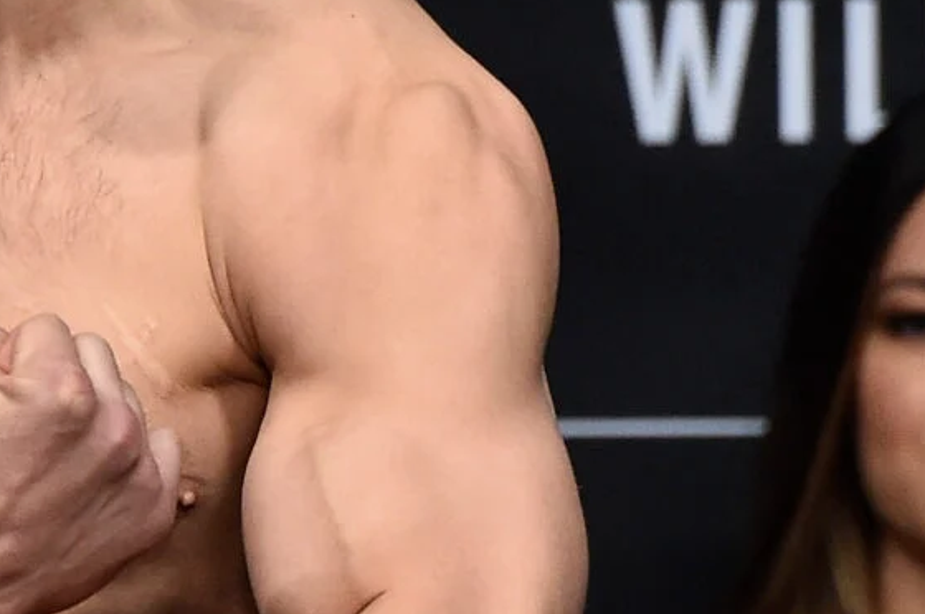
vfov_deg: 0.9
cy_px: 235
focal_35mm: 1464
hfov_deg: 1.4
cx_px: -71
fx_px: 37572
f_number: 5.6
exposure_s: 1/500
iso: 3200
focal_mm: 400
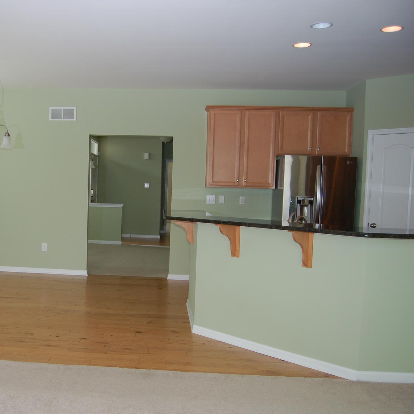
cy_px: 209
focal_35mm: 35
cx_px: 106
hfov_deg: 45.7
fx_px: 474
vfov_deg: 47.2
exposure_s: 1/60
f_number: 3.5
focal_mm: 18
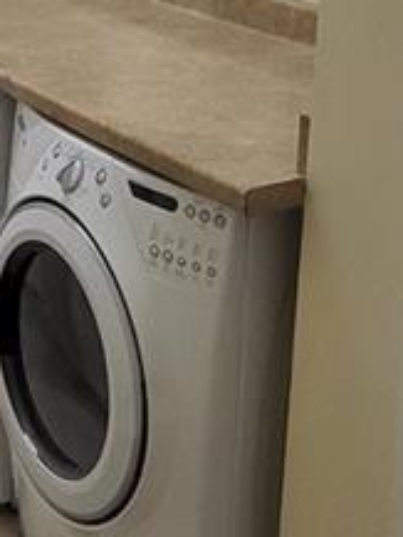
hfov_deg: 19.9
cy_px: 121
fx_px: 1117
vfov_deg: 26.6
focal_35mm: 72
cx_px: 2
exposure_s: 1/60
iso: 400
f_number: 2.2
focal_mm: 1.74
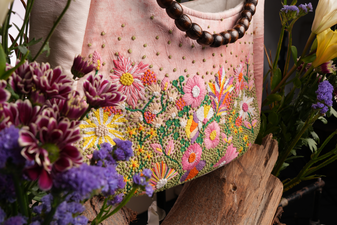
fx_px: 337
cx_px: 168
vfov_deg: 36.9
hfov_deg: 53.1
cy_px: 112
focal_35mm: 36
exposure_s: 1/100
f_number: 8
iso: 125
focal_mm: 24
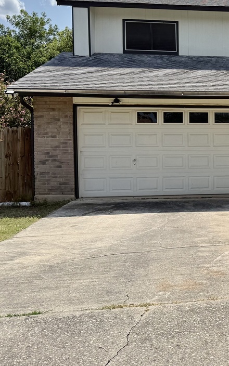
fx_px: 519
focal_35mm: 52
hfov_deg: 22.2
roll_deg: +0.1
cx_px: 300
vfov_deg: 38.7
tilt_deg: -2.3
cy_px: 147
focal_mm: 6.76
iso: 80
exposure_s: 1/6173
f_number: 1.78
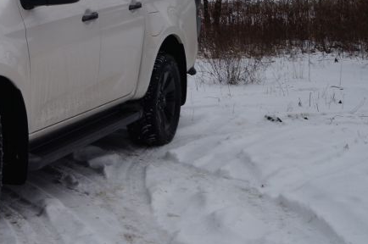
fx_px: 939
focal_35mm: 92
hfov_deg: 20.8
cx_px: -64
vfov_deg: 14.7
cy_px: 34
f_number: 10
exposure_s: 1/100
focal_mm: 26
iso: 100
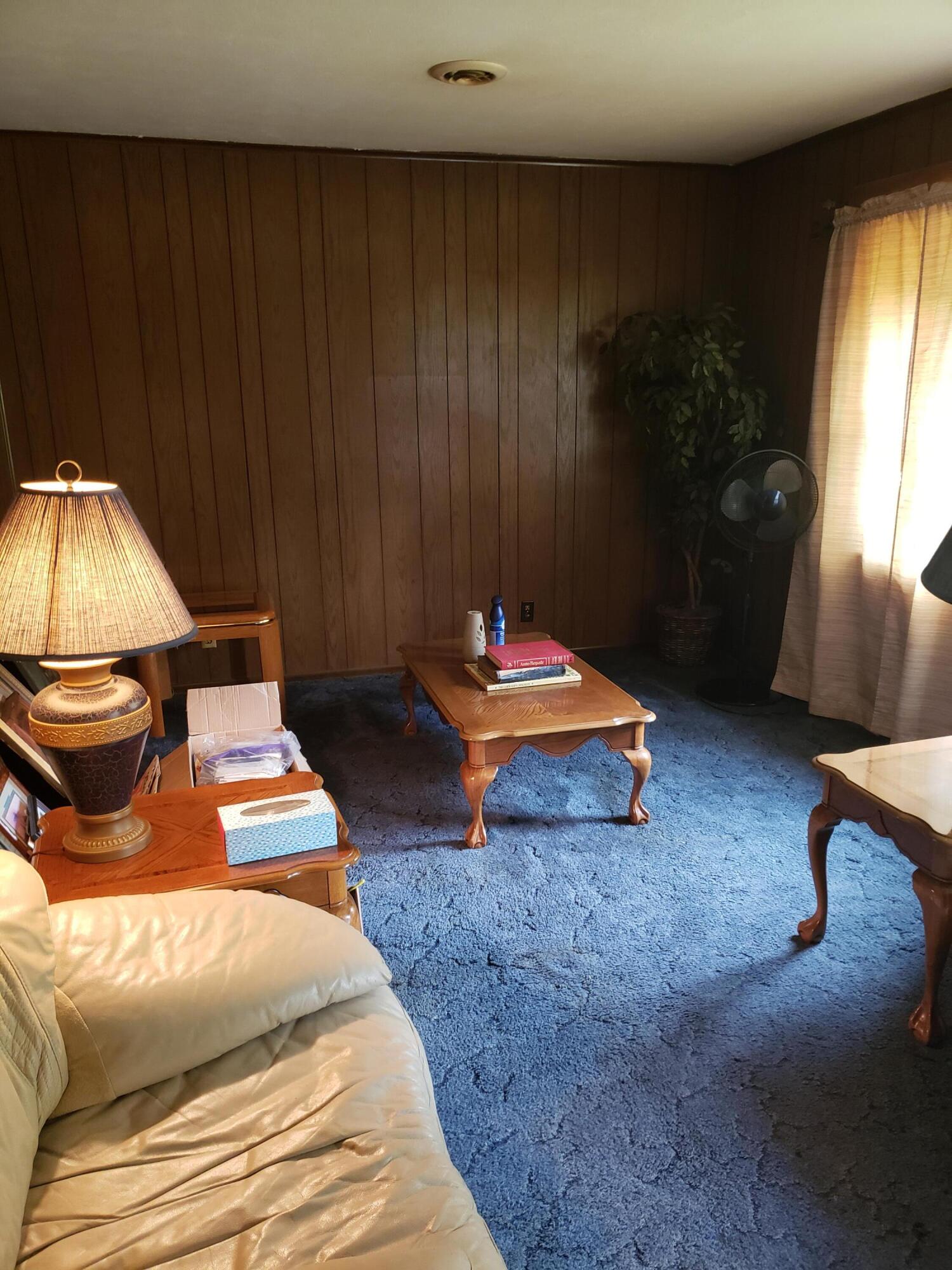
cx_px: 476
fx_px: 953
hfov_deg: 53.1
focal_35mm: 26
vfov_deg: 67.3
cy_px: 635
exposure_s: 1/17
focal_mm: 4.3
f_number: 1.5
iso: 250
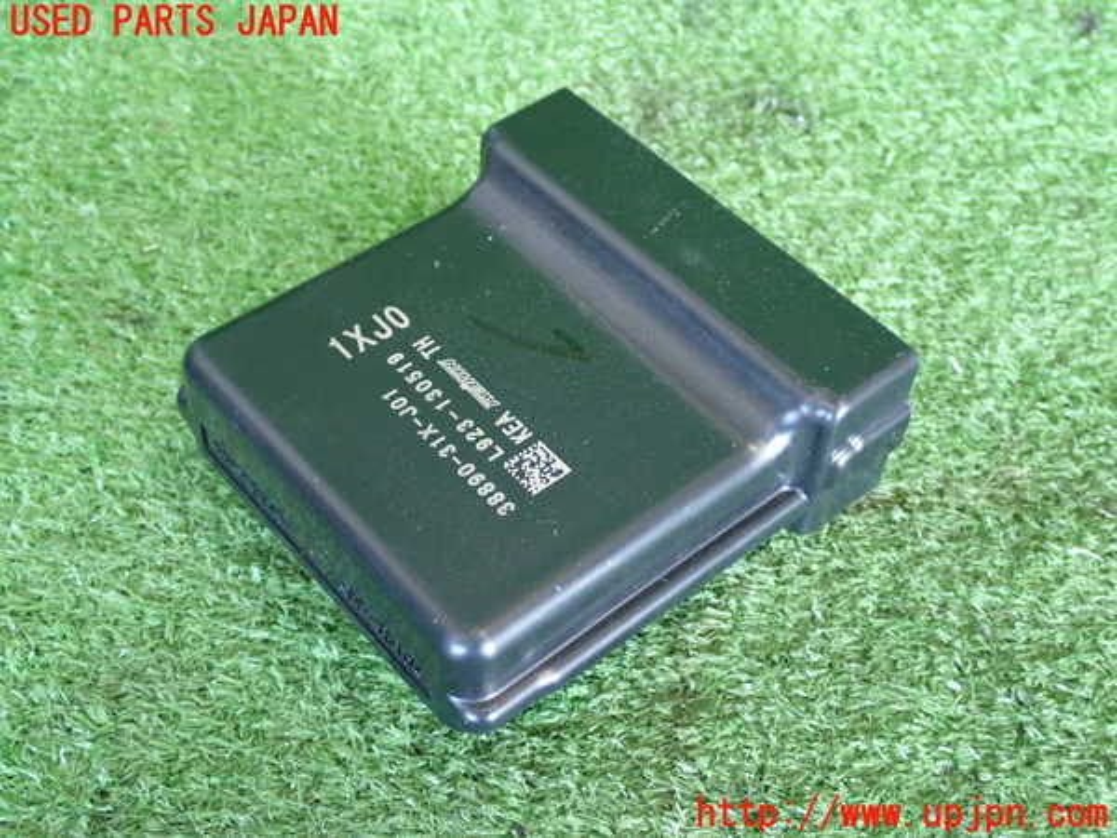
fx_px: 1517
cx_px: 558
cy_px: 419
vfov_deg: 30.9
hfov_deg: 40.4
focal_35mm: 47
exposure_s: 1/40
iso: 800
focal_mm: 8.4
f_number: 3.1
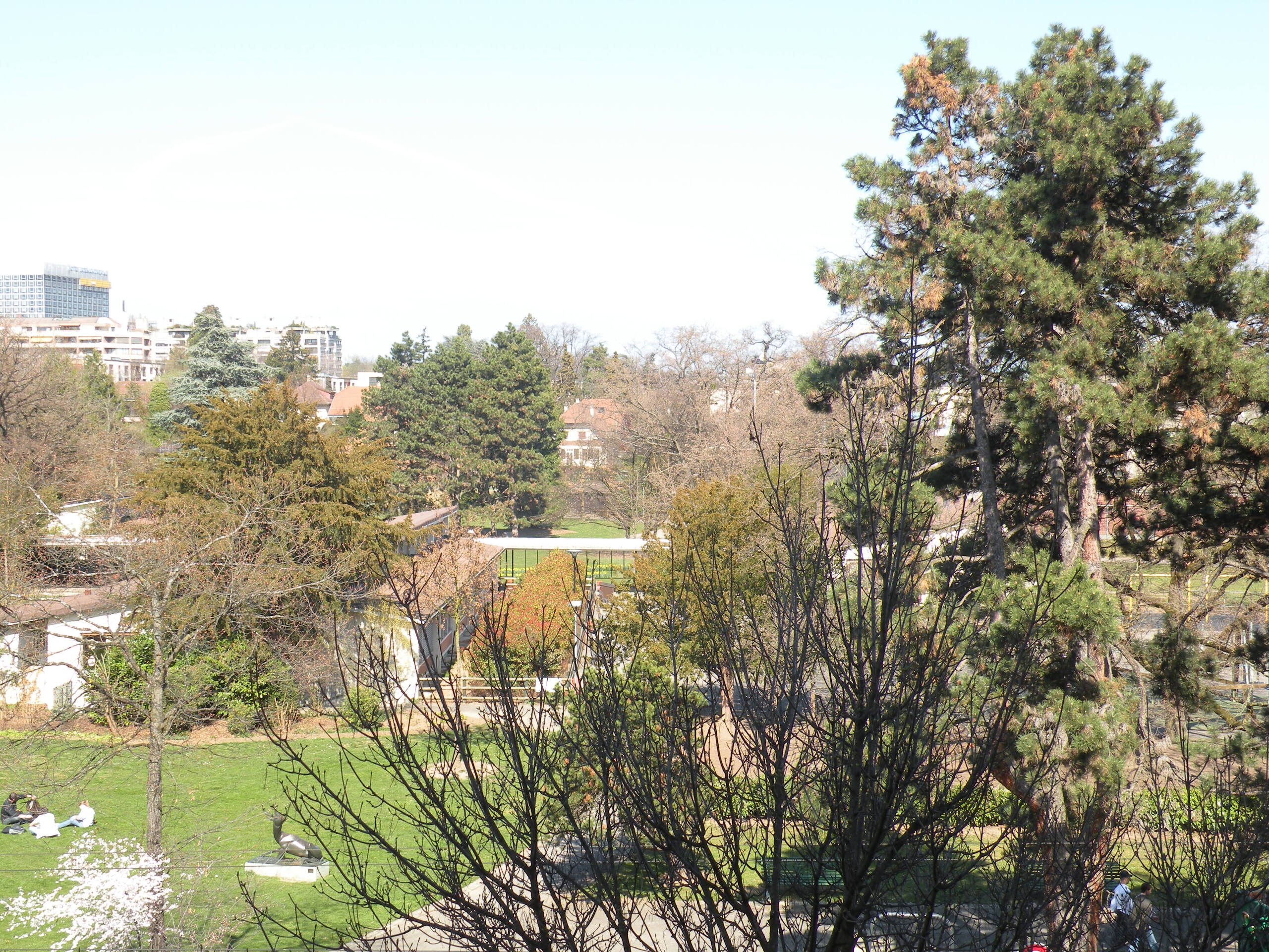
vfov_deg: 26.1
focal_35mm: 56
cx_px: 634
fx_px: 2053
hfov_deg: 34.3
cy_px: 476
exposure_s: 1/150
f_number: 5
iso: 64
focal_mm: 9.8
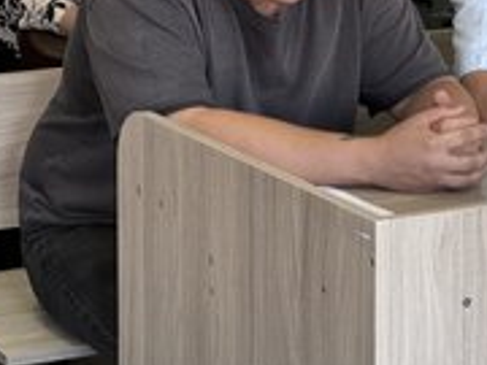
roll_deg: +1.3
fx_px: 2406
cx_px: 244
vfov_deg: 8.6
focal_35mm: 171
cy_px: -16
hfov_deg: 11.6
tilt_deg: -8.5
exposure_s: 1/100
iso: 200
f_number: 2.8
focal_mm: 9
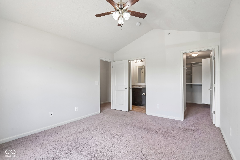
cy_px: 80
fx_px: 107
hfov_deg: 96.7
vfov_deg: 73.7
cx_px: 120
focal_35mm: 16
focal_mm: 16
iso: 125
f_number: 8
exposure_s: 1/15
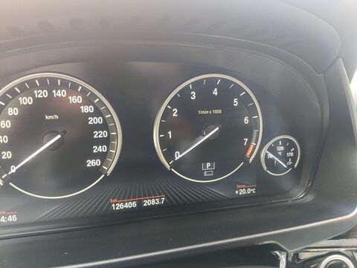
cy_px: 134
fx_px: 268
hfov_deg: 67.2
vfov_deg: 53.1
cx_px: 178
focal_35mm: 26
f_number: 1.8
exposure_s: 1/33.3
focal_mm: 3.96
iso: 469
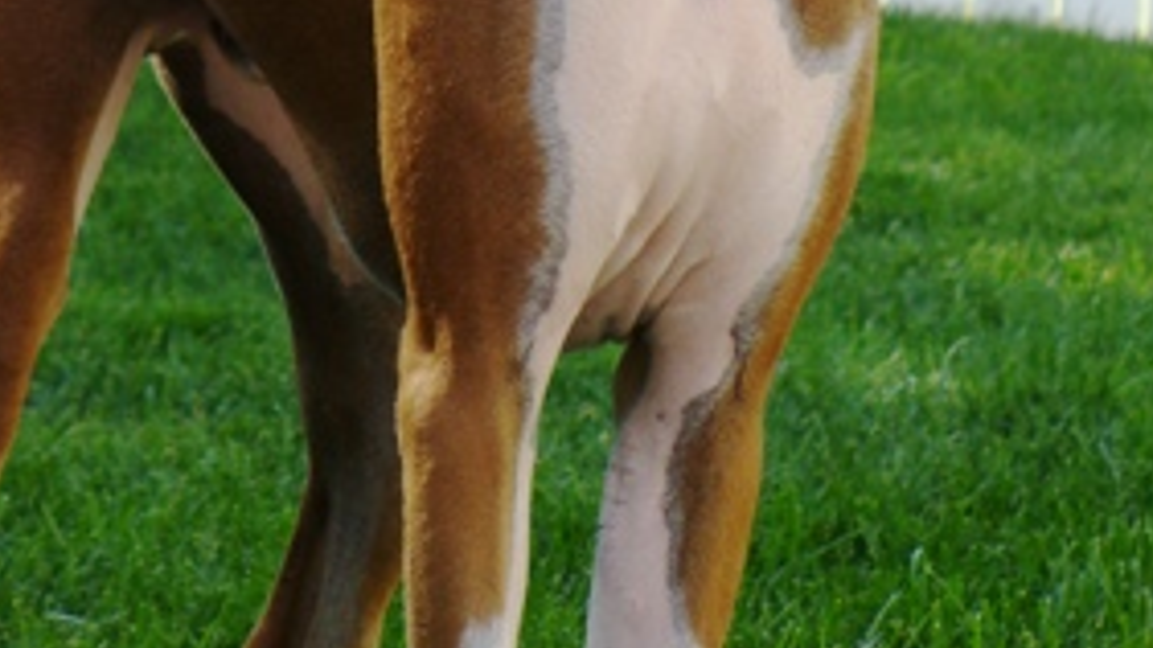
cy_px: -172
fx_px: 10455
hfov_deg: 6.3
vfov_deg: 3.5
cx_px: 628
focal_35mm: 342
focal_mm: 32.5
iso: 80
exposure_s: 1/160
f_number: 4.4
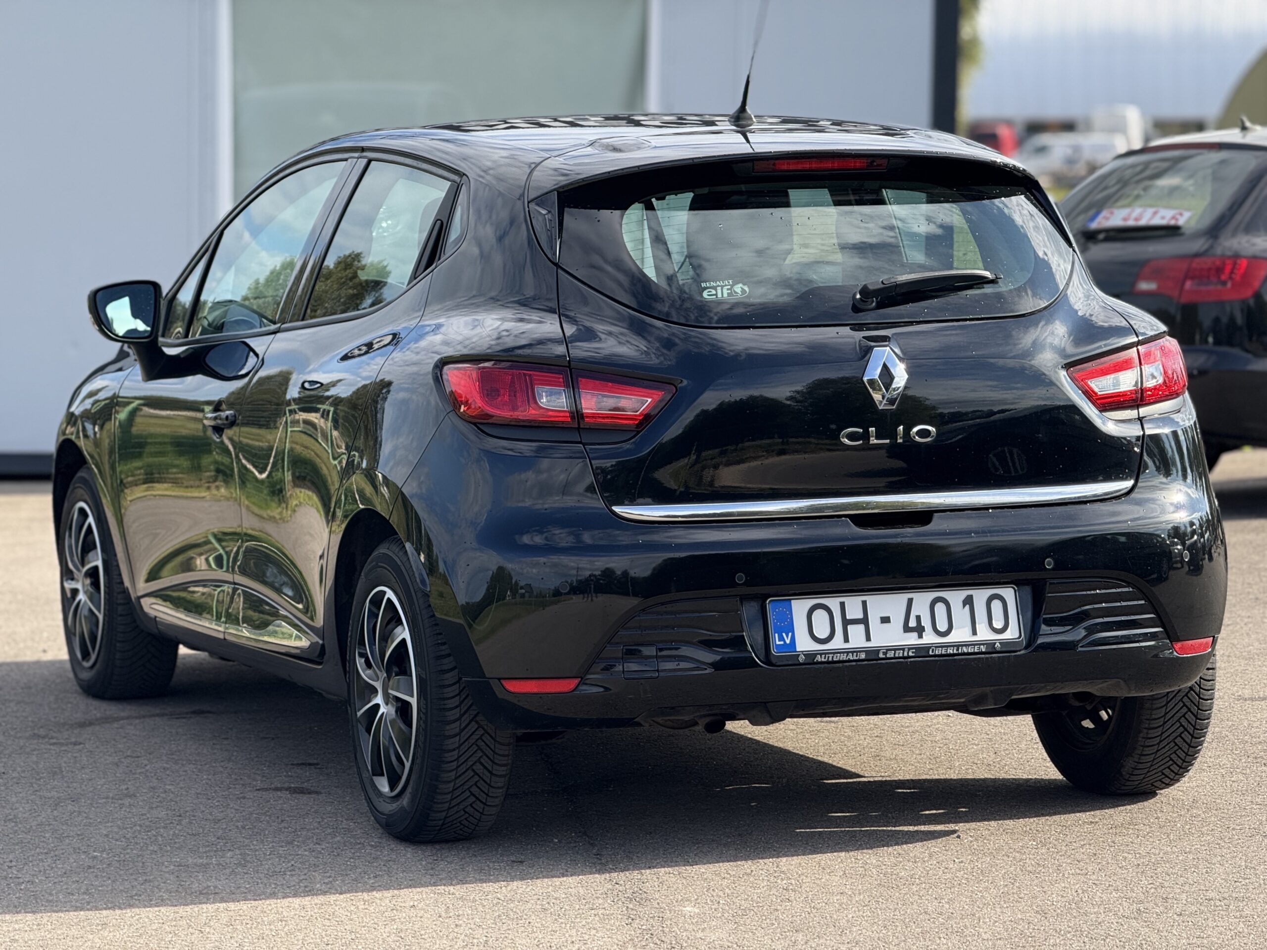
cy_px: 475
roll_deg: -0.1
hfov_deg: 16.4
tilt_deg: -5.1
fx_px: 4392
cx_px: 634
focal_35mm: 120
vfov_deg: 12.3
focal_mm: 15.66
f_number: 2.8
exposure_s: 1/490
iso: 64
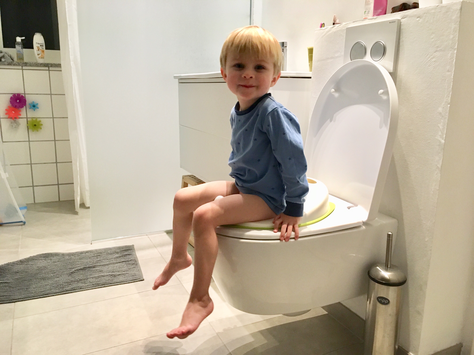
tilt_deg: -13.8
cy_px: 178
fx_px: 397
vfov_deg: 48.2
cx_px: 237
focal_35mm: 29
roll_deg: -0.5
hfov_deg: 61.7
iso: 160
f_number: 2.2
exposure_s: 1/33
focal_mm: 4.15
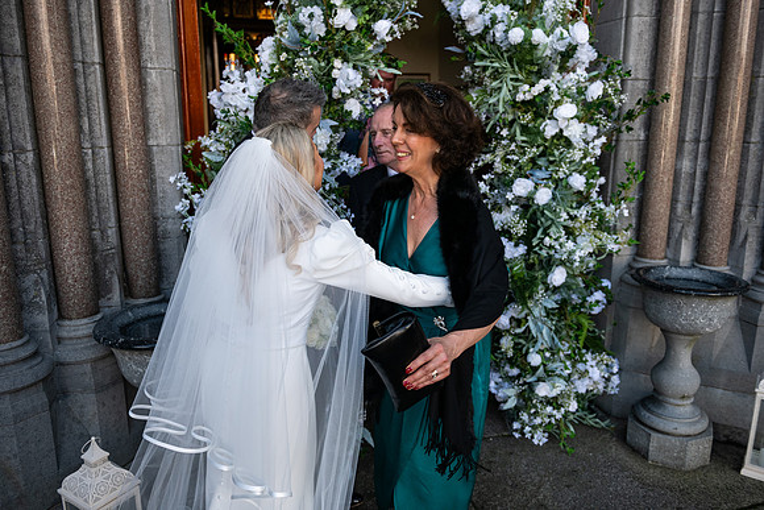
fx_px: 573
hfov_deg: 67.4
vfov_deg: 48.0
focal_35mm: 27
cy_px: 255
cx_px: 382
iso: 500
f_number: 3.5
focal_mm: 27
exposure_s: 1/1600
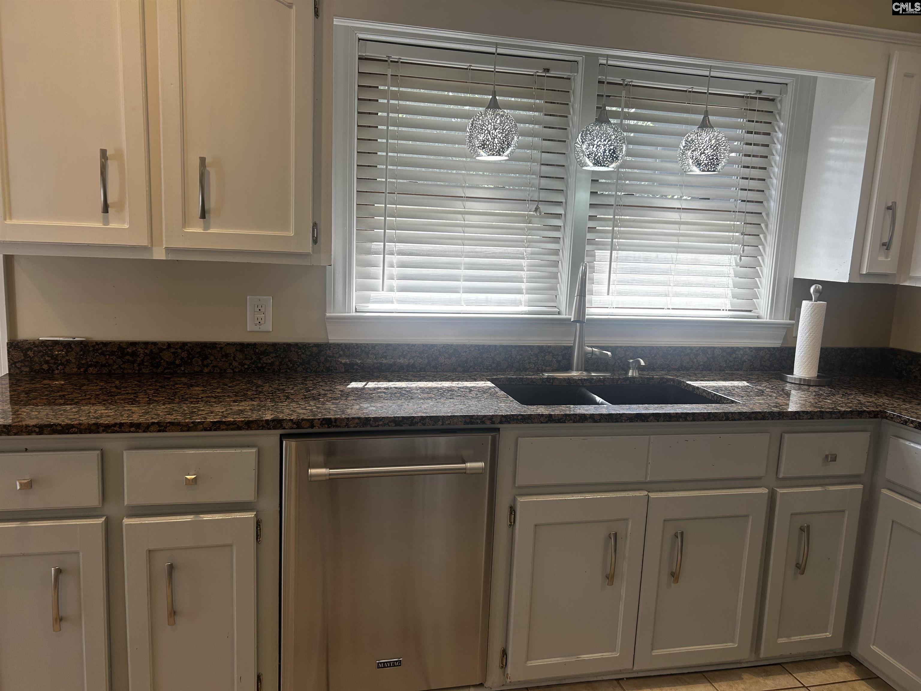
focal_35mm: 26
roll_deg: -2.8
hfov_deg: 67.3
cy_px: 346
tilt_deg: -9.3
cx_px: 460
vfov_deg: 53.1
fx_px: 692
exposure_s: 1/120
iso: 32
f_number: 1.5
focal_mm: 5.7
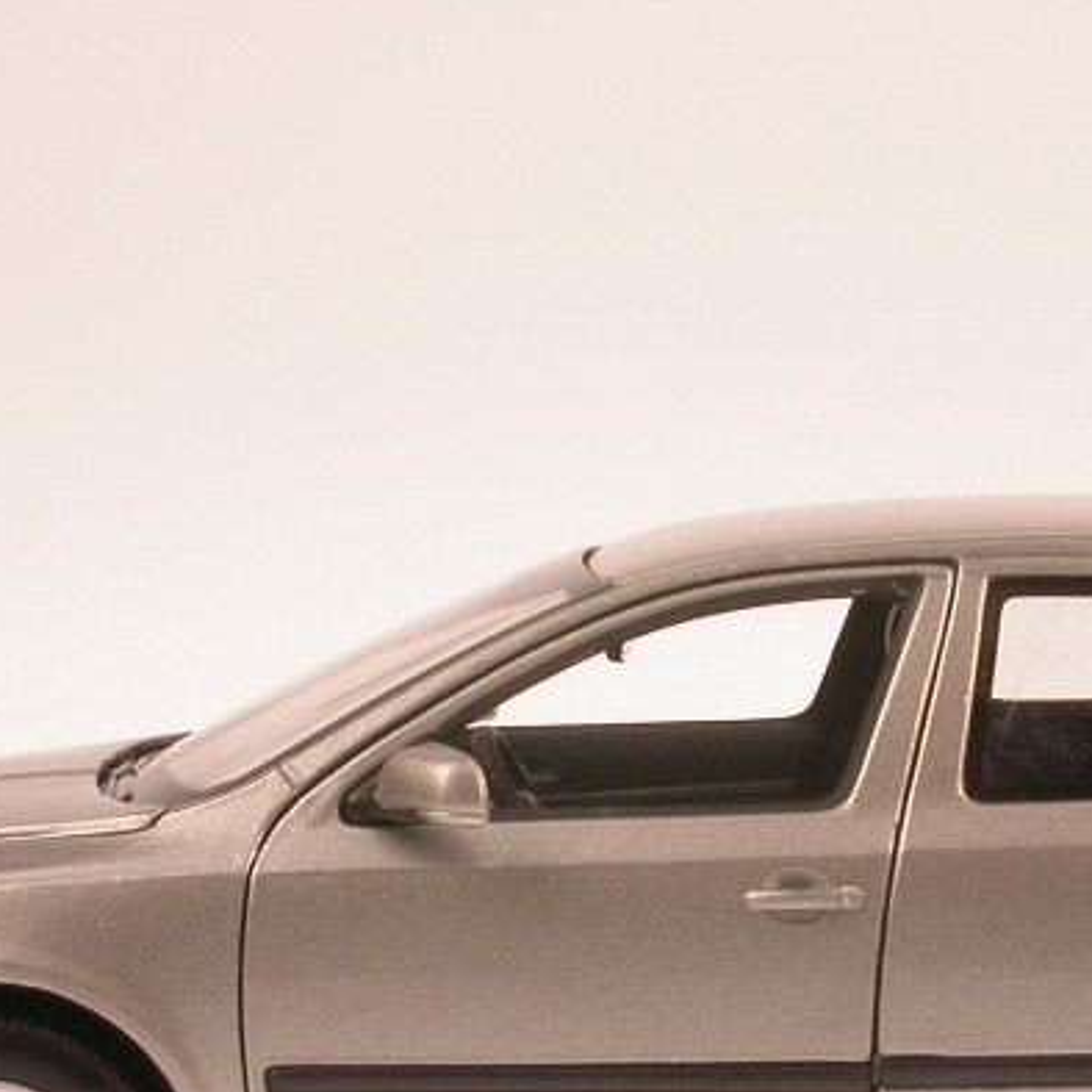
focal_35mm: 186
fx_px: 6638
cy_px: 809
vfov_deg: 9.4
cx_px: 782
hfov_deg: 9.4
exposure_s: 1/14.2
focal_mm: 16.9
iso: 100
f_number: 10.2
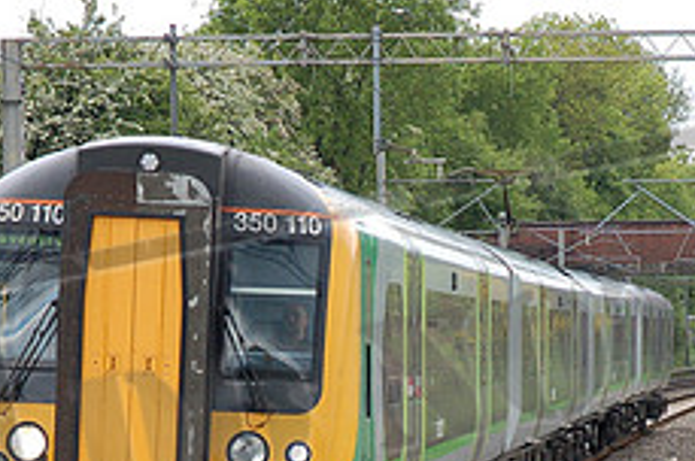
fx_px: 4034
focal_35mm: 209
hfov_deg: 9.8
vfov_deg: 6.5
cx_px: 410
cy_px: 485
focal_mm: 55
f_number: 4.5
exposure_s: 1/640
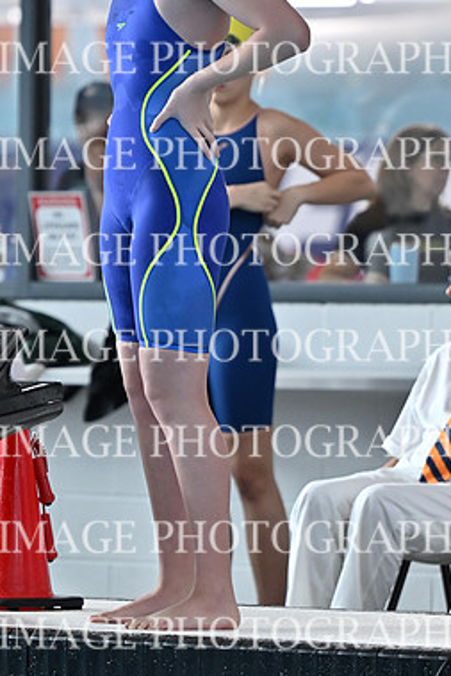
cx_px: 138
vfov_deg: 6.0
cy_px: 202
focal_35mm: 344
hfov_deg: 4.0
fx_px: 6458
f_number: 2.8
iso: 1250
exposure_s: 1/1600
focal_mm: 150
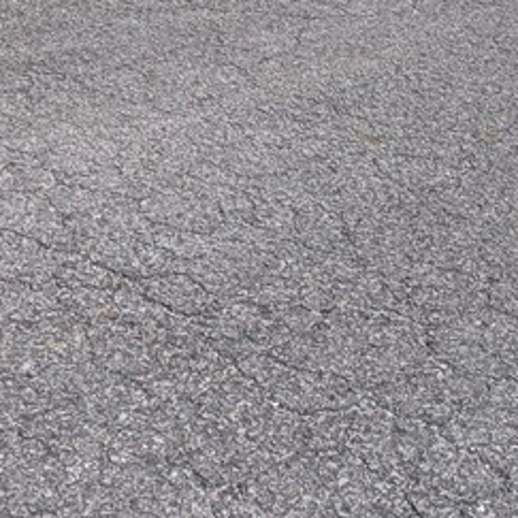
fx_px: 1642
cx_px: 2
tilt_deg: -5.9
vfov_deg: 16.3
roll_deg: +0.7
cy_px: -273
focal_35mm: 97
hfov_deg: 17.5
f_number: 1.6
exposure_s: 1/687
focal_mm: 5.96
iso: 64
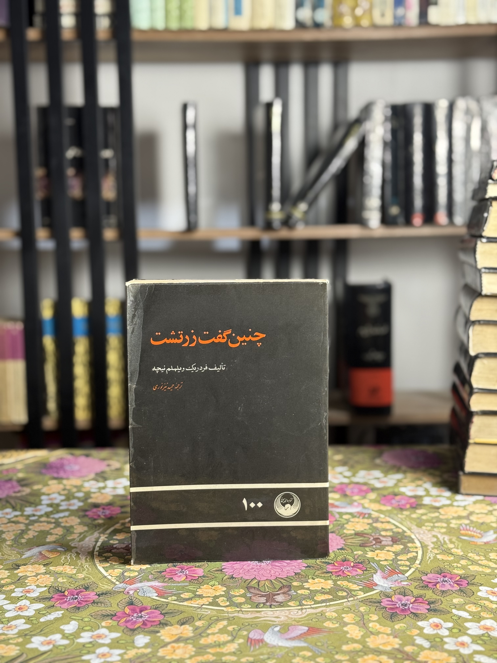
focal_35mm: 48
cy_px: 332
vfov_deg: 39.7
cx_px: 248
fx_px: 919
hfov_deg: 30.3
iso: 80
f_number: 1.78
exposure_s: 1/50
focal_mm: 6.76
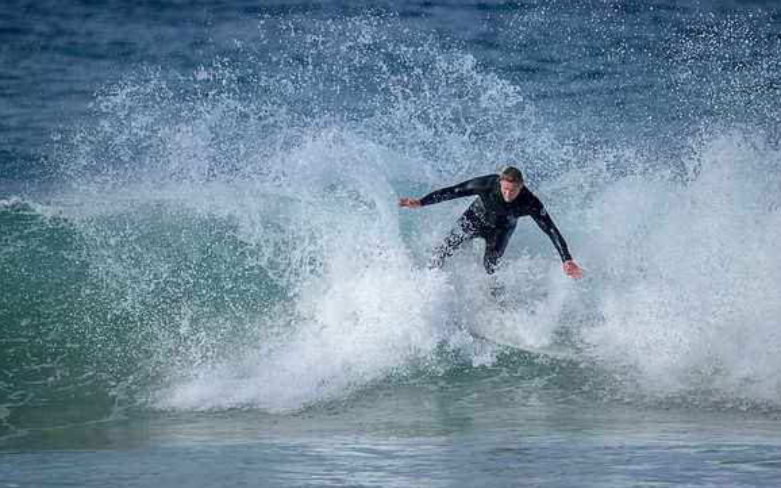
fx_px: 17429
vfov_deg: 1.6
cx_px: 390
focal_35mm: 819
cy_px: 237
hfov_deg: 2.6
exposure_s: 1/2500
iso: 320
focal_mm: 800
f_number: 6.3
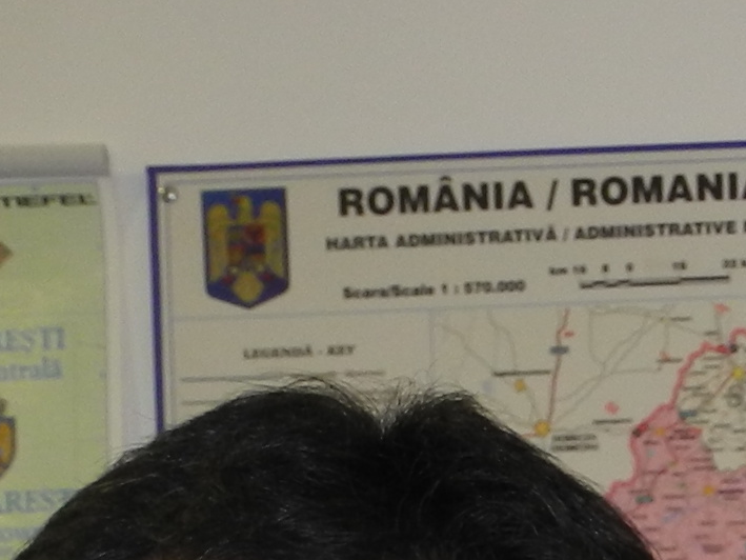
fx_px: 3104
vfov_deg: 9.1
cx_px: 1380
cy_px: 1403
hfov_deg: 12.4
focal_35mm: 144
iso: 200
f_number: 2.8
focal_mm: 6
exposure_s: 1/30
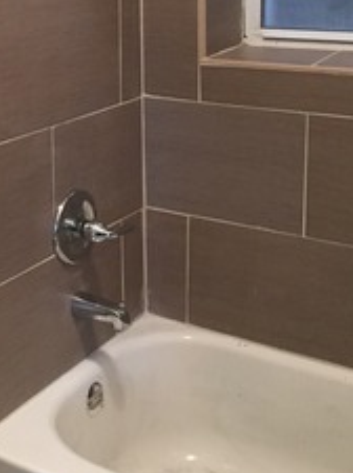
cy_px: 132
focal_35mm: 62
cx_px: 34
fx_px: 845
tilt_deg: -12.9
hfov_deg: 23.0
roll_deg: +1.7
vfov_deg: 30.8
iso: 200
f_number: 2.2
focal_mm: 4.15
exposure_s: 1/30
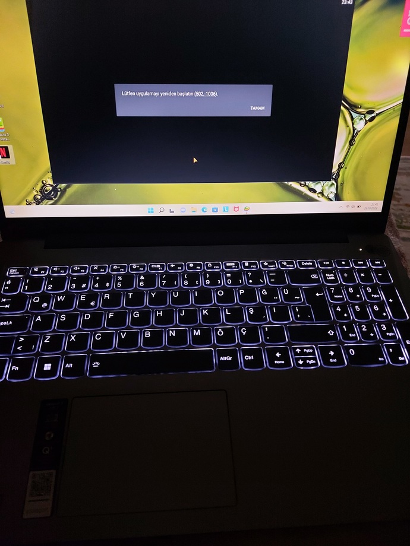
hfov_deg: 56.8
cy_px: 273
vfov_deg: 71.6
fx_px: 379
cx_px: 205
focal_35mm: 24
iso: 800
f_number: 1.8
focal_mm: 5.23
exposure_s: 1/20
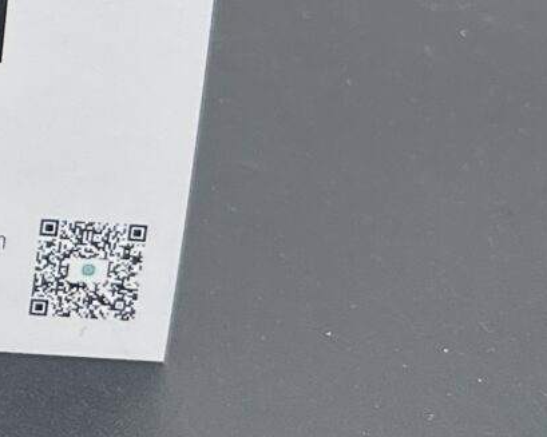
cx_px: -806
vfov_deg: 9.5
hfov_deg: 10.3
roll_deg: -1.6
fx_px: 2573
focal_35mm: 159
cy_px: -182
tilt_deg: -27.9
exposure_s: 1/350
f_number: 1.5
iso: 50
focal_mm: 5.7
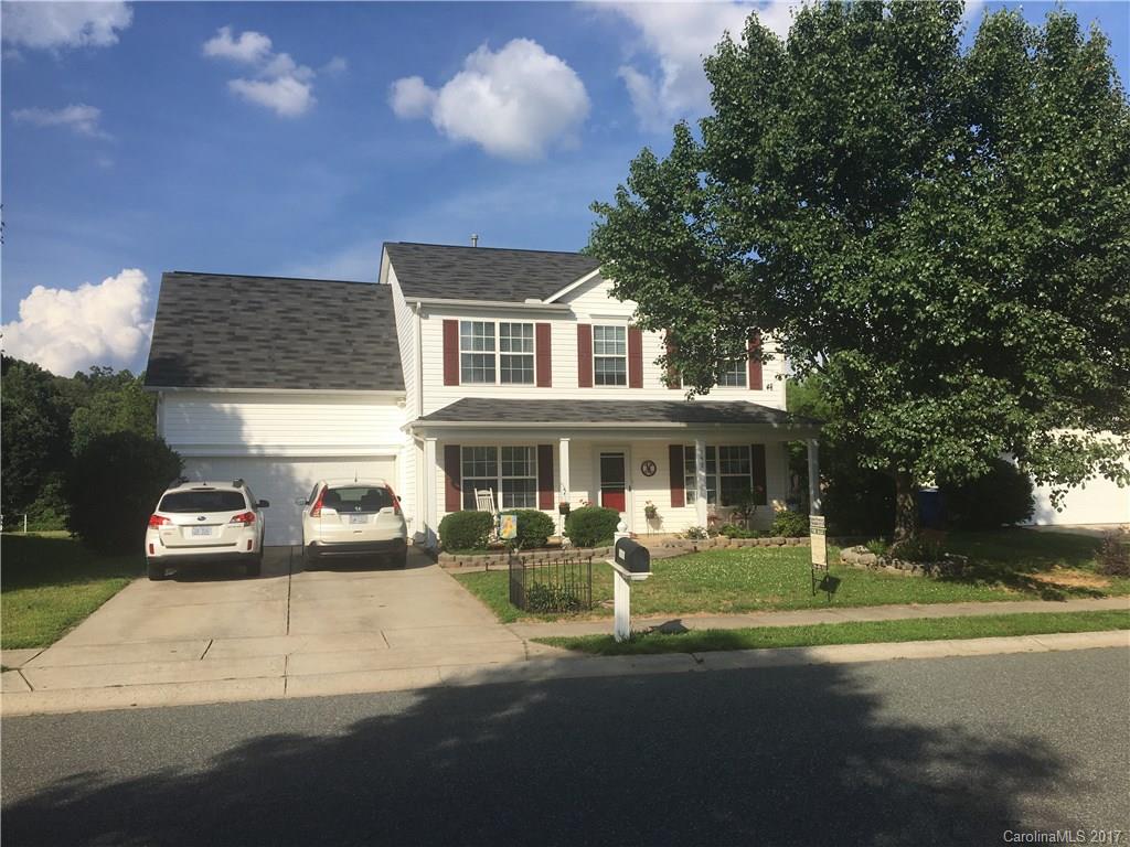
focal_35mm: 29
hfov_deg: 61.7
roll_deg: +0.2
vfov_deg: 48.2
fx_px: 947
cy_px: 424
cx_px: 565
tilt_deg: +6.6
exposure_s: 1/2198
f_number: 2.2
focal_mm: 4.15
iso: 25
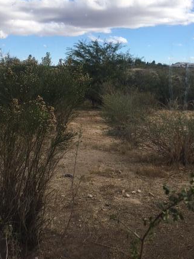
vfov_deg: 43.4
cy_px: 94
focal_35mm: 43
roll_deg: +1.8
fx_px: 321
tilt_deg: -2.8
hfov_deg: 33.6
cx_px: 102
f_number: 2.2
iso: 25
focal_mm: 4.15
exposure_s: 1/1026
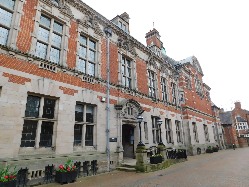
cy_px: 94
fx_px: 165
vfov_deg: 58.9
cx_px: 124
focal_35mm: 23
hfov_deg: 73.9
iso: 125
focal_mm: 4
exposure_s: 1/500
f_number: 3
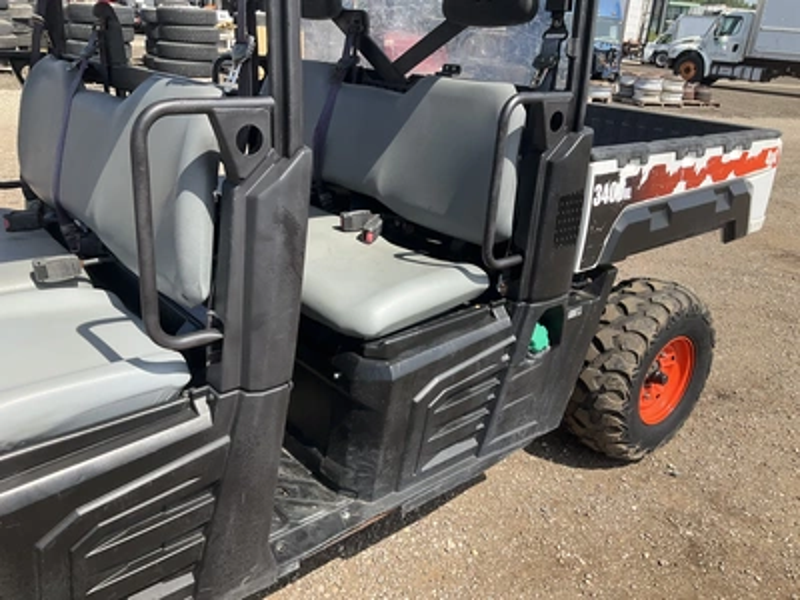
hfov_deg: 61.7
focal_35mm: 29
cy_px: 300
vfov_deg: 48.2
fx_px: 670
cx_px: 400
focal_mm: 3
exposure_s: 1/912
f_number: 1.8
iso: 25
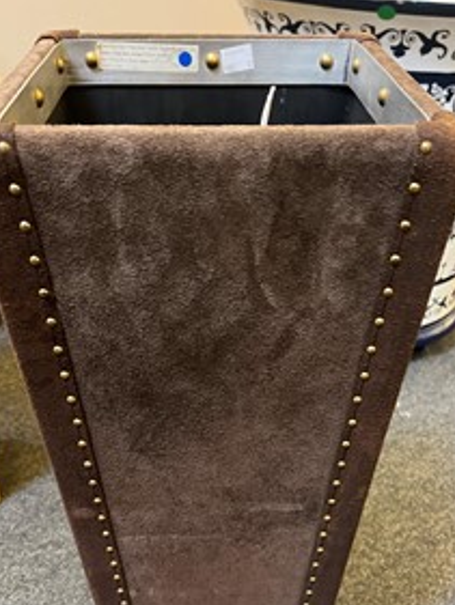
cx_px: 237
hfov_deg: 38.7
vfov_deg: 48.8
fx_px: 648
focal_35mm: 37
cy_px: 426
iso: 400
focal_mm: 5.1
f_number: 1.6
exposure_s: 1/33
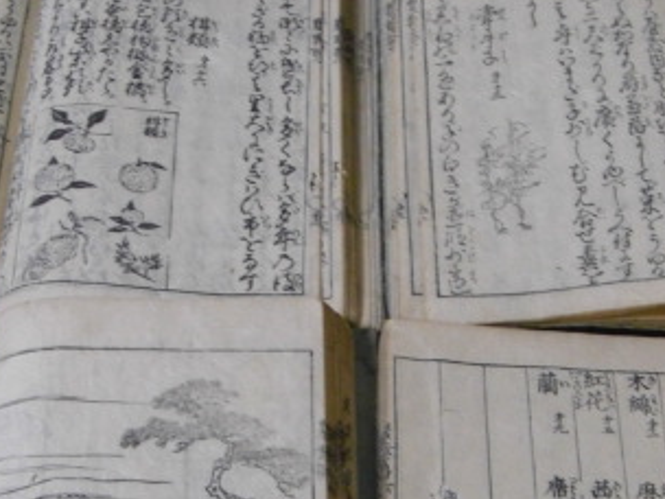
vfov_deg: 18.2
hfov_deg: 24.4
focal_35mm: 80
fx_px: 1537
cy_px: 433
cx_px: 357
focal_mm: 6.3
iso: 200
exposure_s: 1/20
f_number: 3.4
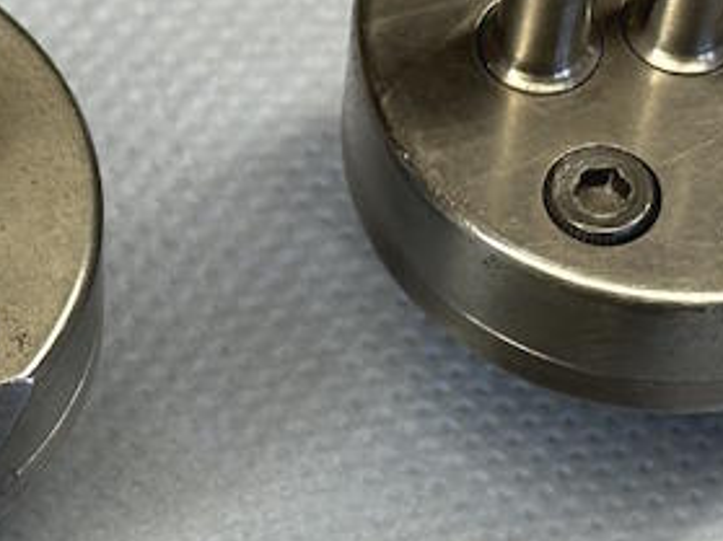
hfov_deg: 11.5
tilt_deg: -62.0
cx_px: 207
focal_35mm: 172
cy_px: 489
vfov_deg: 8.6
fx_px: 3591
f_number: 1.78
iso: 64
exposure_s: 1/100
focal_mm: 6.86
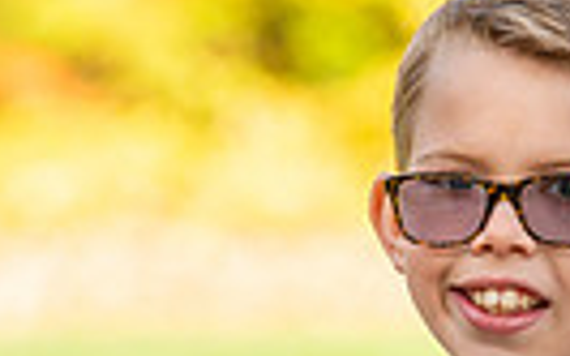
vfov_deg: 1.9
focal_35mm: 691
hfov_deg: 3.0
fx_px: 10730
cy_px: 643
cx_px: 516
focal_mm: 200
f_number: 6.3
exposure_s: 1/160
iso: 100
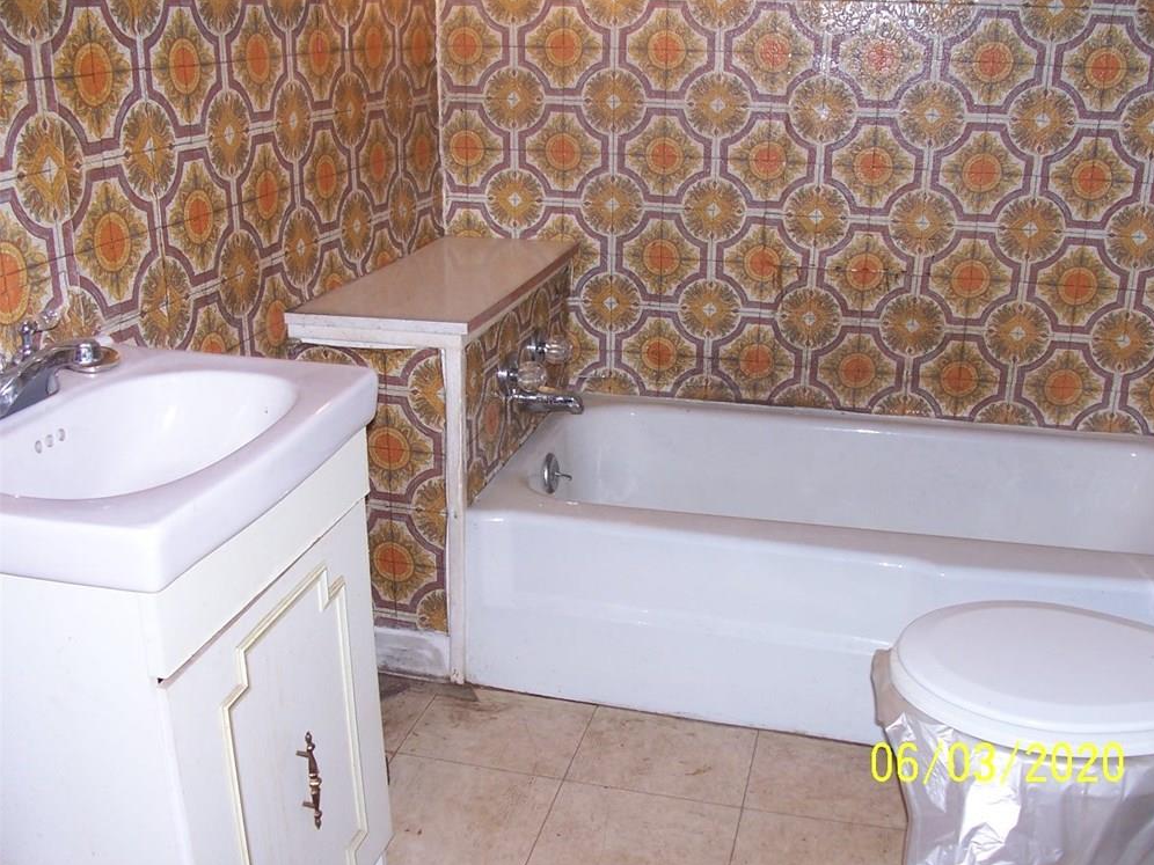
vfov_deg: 39.7
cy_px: 442
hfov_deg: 51.3
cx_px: 592
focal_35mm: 36
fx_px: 1200
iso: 80
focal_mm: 6
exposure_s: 1/60
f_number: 2.8
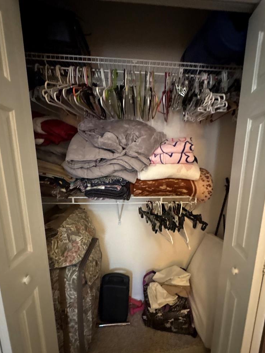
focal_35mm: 17
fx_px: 174
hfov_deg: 74.6
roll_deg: -1.6
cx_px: 144
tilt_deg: -9.7
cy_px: 197
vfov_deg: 90.6
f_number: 2.2
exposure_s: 1/30
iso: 1250
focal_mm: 2.22
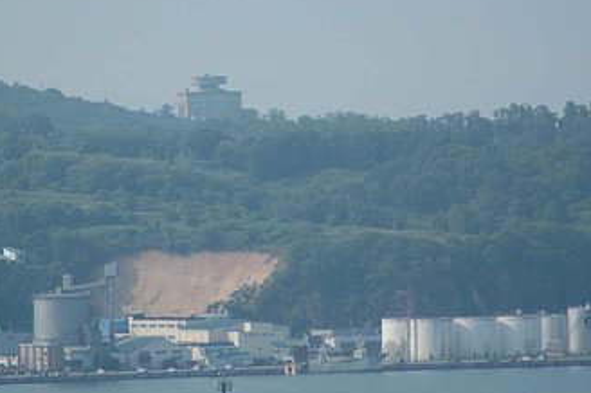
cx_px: 249
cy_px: 135
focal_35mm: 703
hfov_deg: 2.9
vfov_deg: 2.0
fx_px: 11529
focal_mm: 300
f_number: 5.6
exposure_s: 1/1250
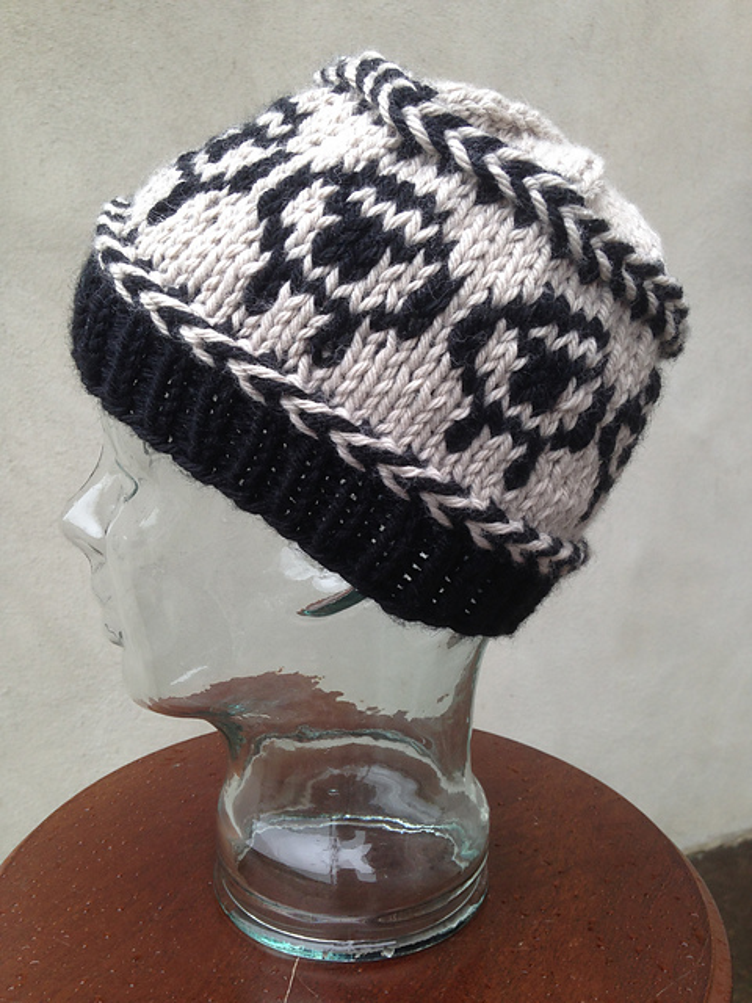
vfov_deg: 55.4
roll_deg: +0.9
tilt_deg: -11.1
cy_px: 502
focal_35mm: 33
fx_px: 956
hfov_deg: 42.9
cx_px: 376
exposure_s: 1/60
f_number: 2.4
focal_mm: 4.12
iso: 50
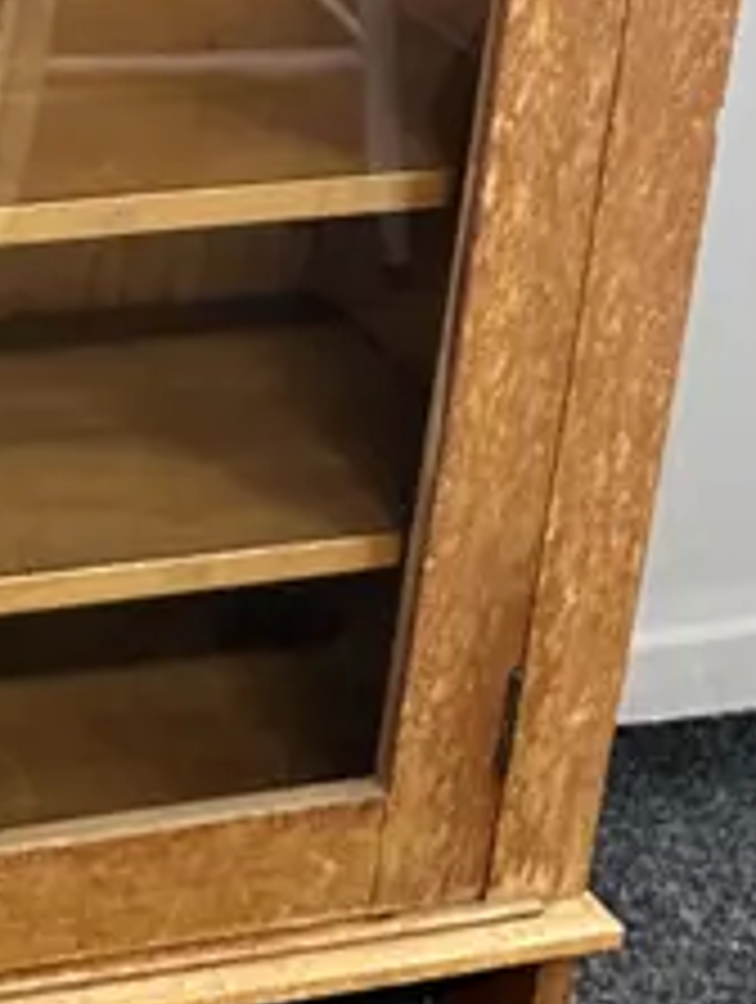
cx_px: -680
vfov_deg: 17.1
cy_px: -162
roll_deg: -1.2
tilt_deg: -17.8
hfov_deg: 12.2
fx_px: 3194
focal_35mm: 110
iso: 320
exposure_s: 1/50
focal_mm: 6.86
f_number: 1.78
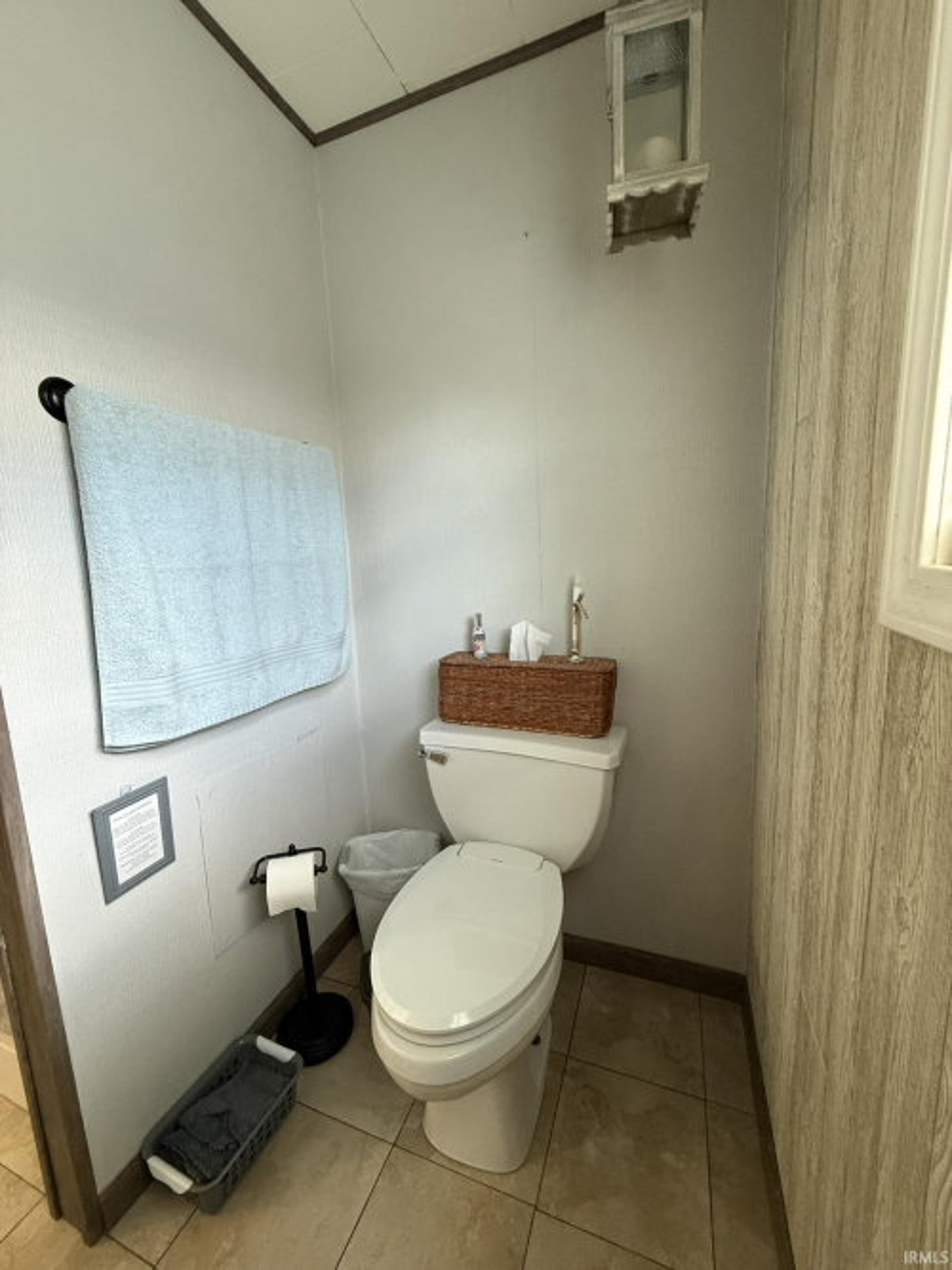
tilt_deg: -8.7
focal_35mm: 14
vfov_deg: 102.1
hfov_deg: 85.7
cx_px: 476
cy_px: 635
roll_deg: +2.8
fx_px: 514
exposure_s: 1/60
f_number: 2.2
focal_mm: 2.22
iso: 320
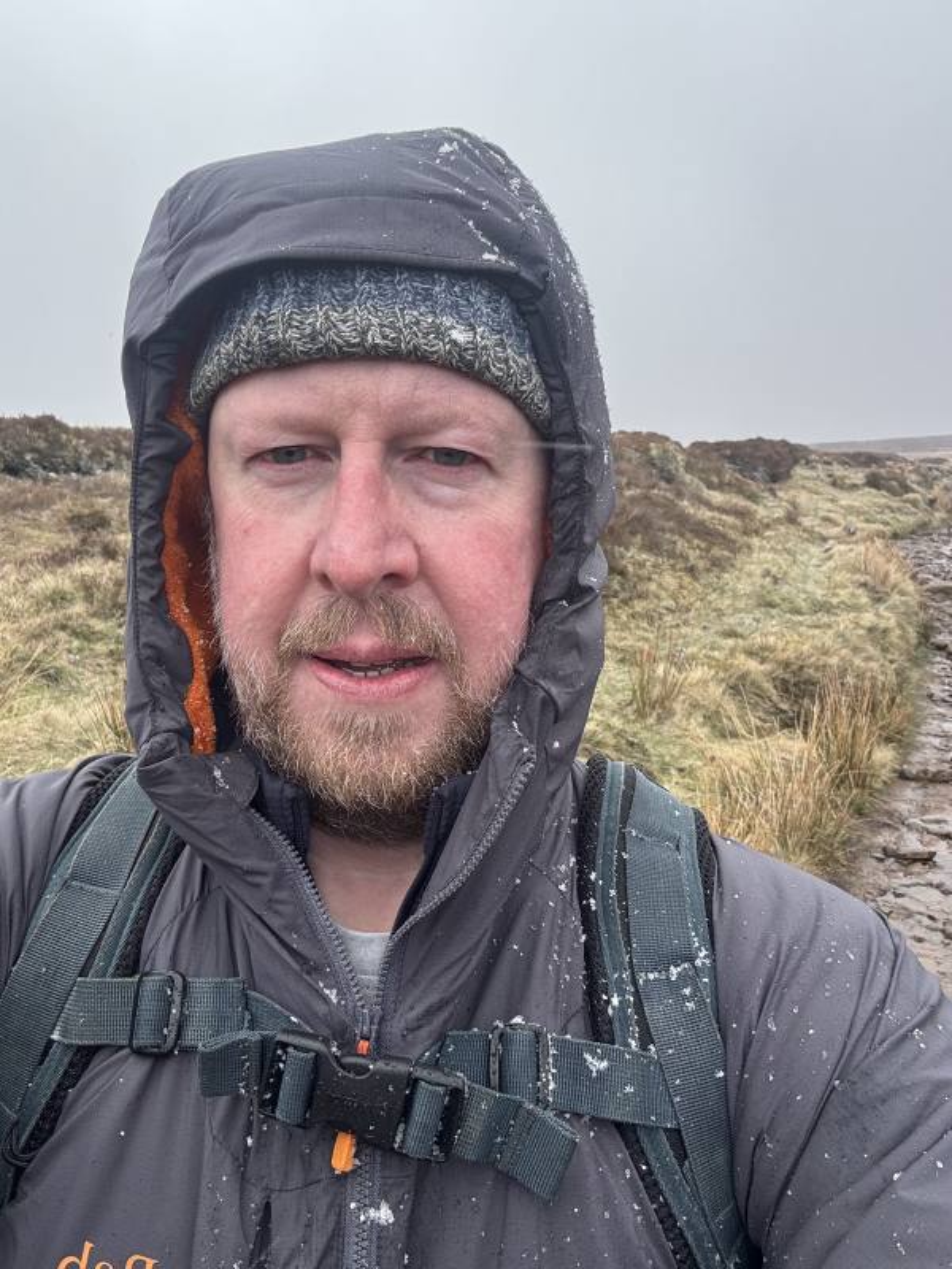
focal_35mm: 30
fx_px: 1100
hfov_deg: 46.8
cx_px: 476
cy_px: 634
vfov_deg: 60.0
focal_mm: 2.69
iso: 25
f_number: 1.9
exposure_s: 1/180
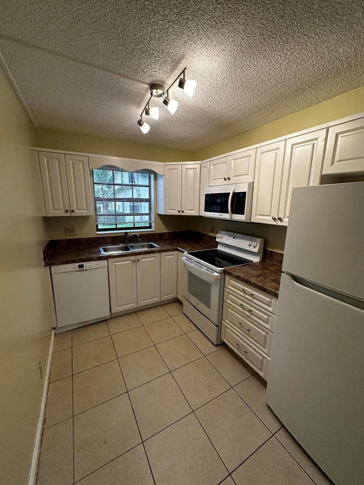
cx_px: 182
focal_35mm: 14
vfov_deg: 102.1
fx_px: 196
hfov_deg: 85.7
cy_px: 242
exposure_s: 1/120
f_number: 2.2
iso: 200
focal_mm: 2.22
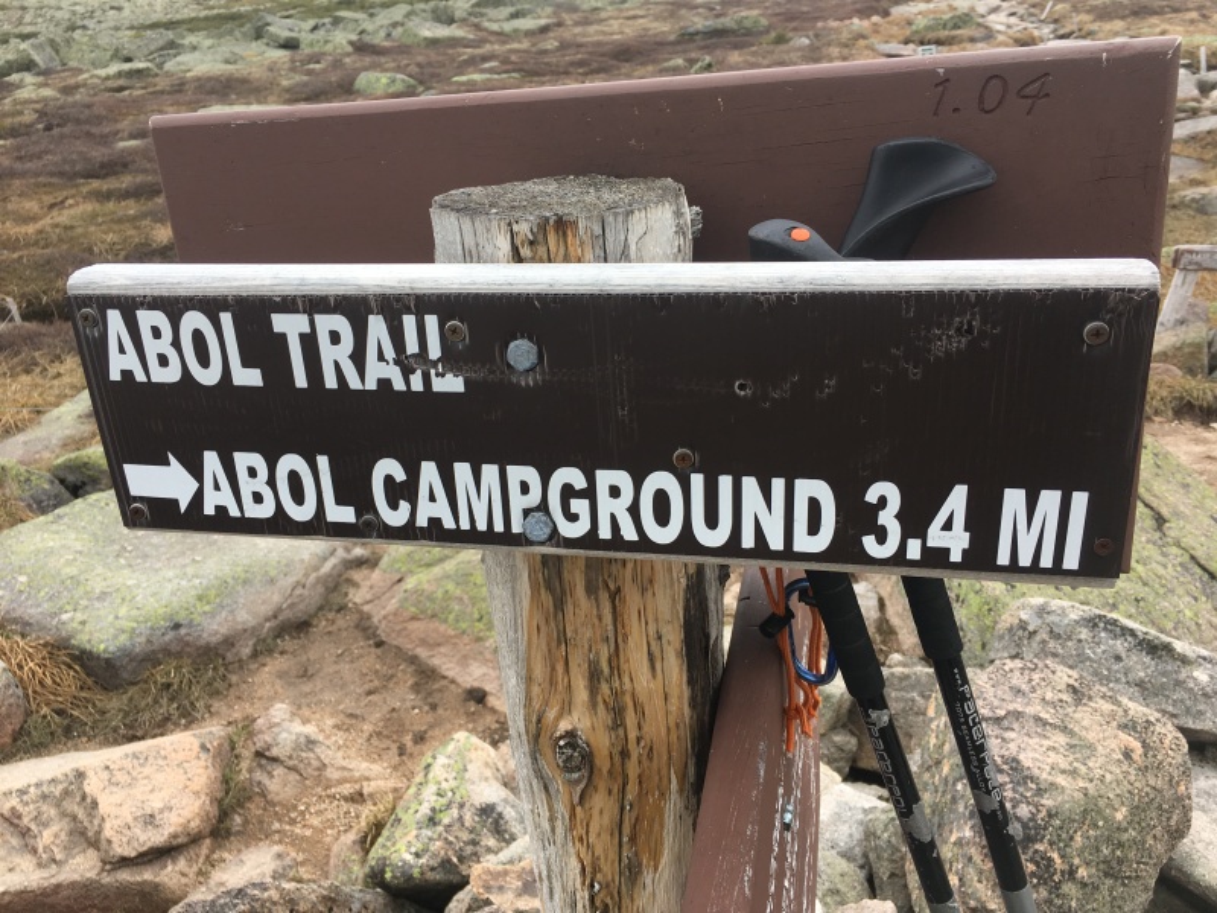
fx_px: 1020
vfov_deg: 48.2
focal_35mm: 29
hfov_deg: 61.7
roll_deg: +1.6
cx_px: 608
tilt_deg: -23.0
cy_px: 456
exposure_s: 1/475
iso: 25
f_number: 2.2
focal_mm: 4.15
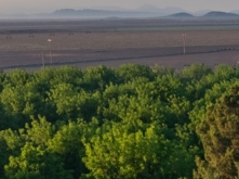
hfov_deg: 13.8
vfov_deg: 9.8
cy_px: 369
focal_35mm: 139
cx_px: 294
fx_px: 958
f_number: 4.5
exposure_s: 1/200
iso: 100
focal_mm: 12.29
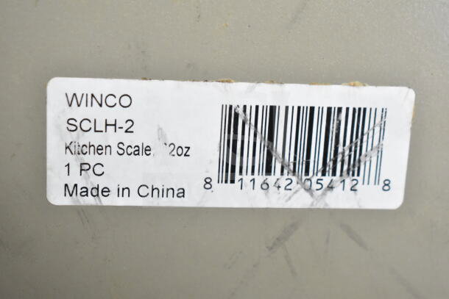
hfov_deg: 24.6
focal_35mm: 82
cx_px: 224
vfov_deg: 16.6
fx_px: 1029
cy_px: 150
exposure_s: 1/100
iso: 2800
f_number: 5.6
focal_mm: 55
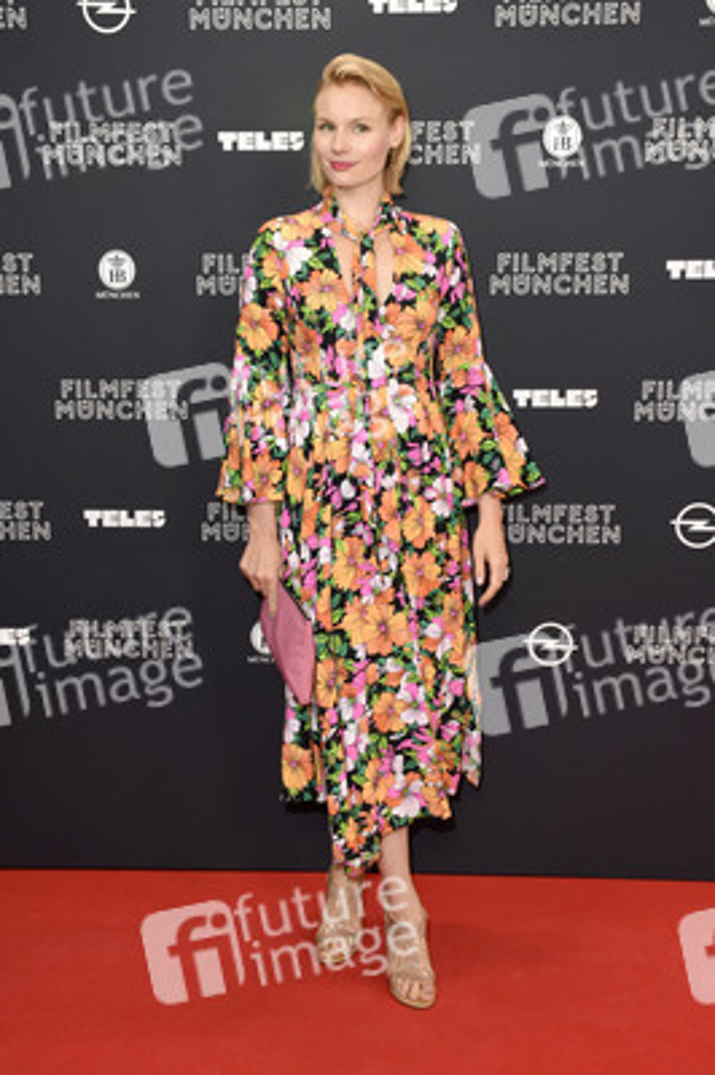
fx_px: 1343
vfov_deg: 43.6
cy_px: 538
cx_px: 358
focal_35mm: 45
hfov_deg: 29.8
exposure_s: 1/125
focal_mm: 30
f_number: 6.3
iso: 640
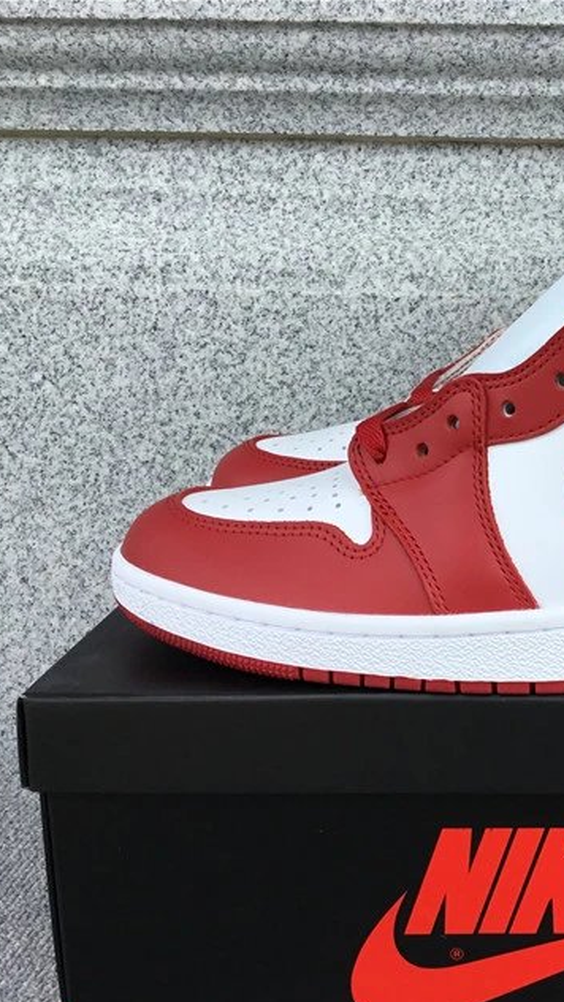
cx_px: 564
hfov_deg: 23.8
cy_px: 533
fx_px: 1276
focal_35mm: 48
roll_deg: +0.1
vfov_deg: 42.9
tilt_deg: -13.2
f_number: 2.4
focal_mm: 3.3
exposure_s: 1/381
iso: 25
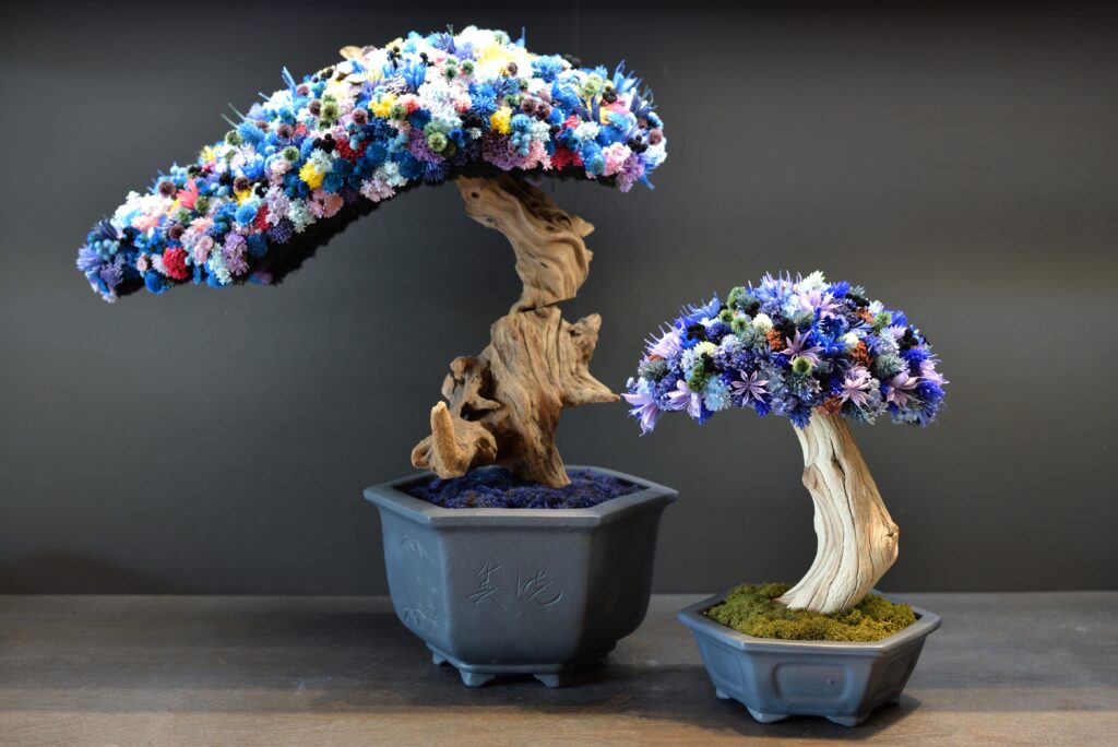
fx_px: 1554
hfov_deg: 39.6
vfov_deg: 27.0
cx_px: 559
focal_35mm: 50
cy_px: 374
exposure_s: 1/30
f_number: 4
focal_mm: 50
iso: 400
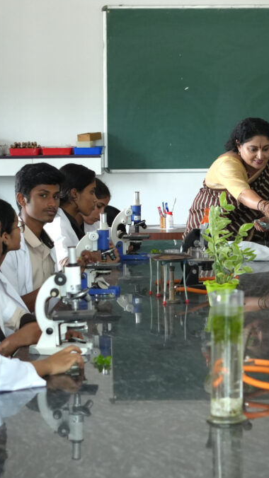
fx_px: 1510
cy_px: 237
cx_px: 240
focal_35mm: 119
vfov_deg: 18.0
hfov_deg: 10.1
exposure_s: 1/125
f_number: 3.5
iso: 2500
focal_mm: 50
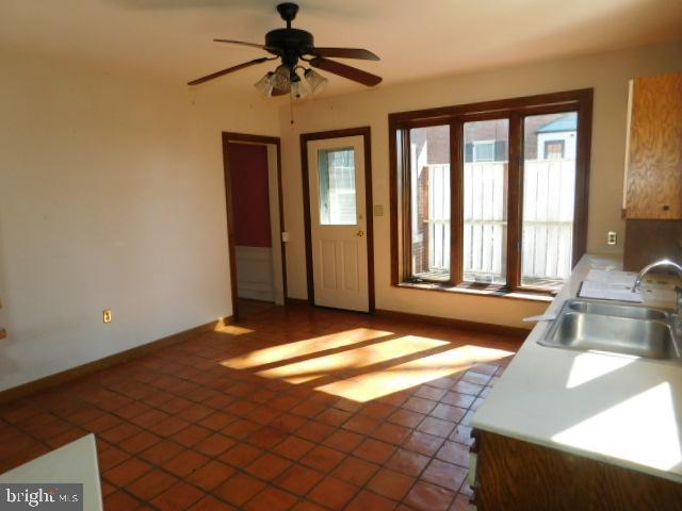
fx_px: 453
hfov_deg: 73.9
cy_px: 256
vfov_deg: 58.9
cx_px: 341
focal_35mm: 23
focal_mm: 4
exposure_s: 1/125
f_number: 3
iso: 125
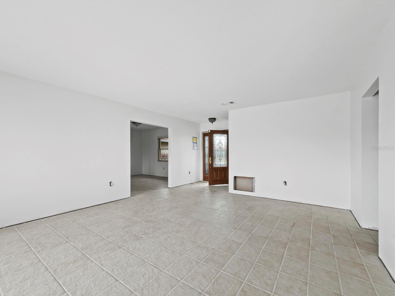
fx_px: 160
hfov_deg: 102.1
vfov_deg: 85.7
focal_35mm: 14
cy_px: 148
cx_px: 198
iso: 400
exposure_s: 1/8
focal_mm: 7
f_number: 11
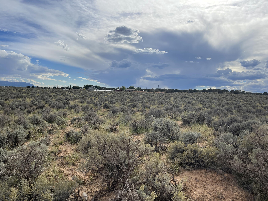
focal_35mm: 26
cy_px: 100
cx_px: 134
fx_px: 201
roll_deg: -3.0
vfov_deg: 53.1
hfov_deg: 67.3
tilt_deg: -1.0
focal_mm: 5.1
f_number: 1.6
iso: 32
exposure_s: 1/7407
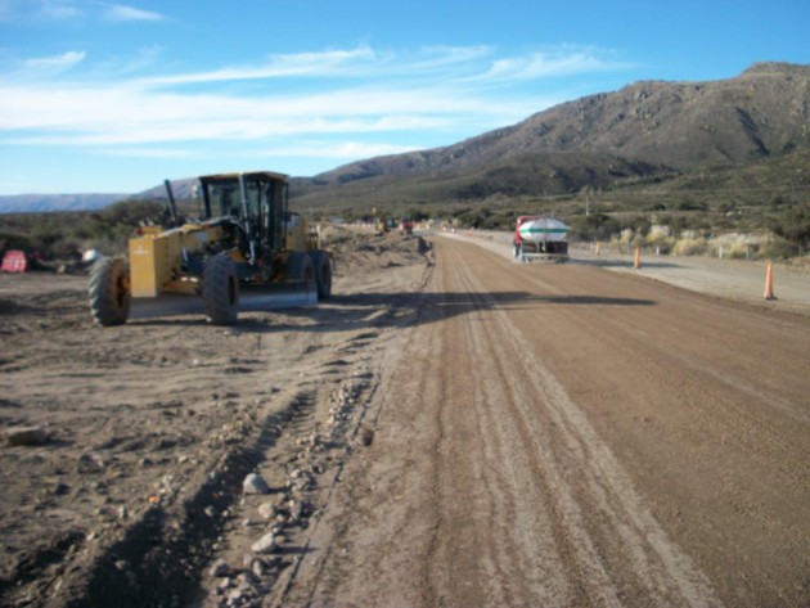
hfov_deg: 52.6
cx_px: 405
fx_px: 819
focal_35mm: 35
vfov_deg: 40.7
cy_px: 304
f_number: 3.1
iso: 80
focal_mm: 6.3
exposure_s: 1/640
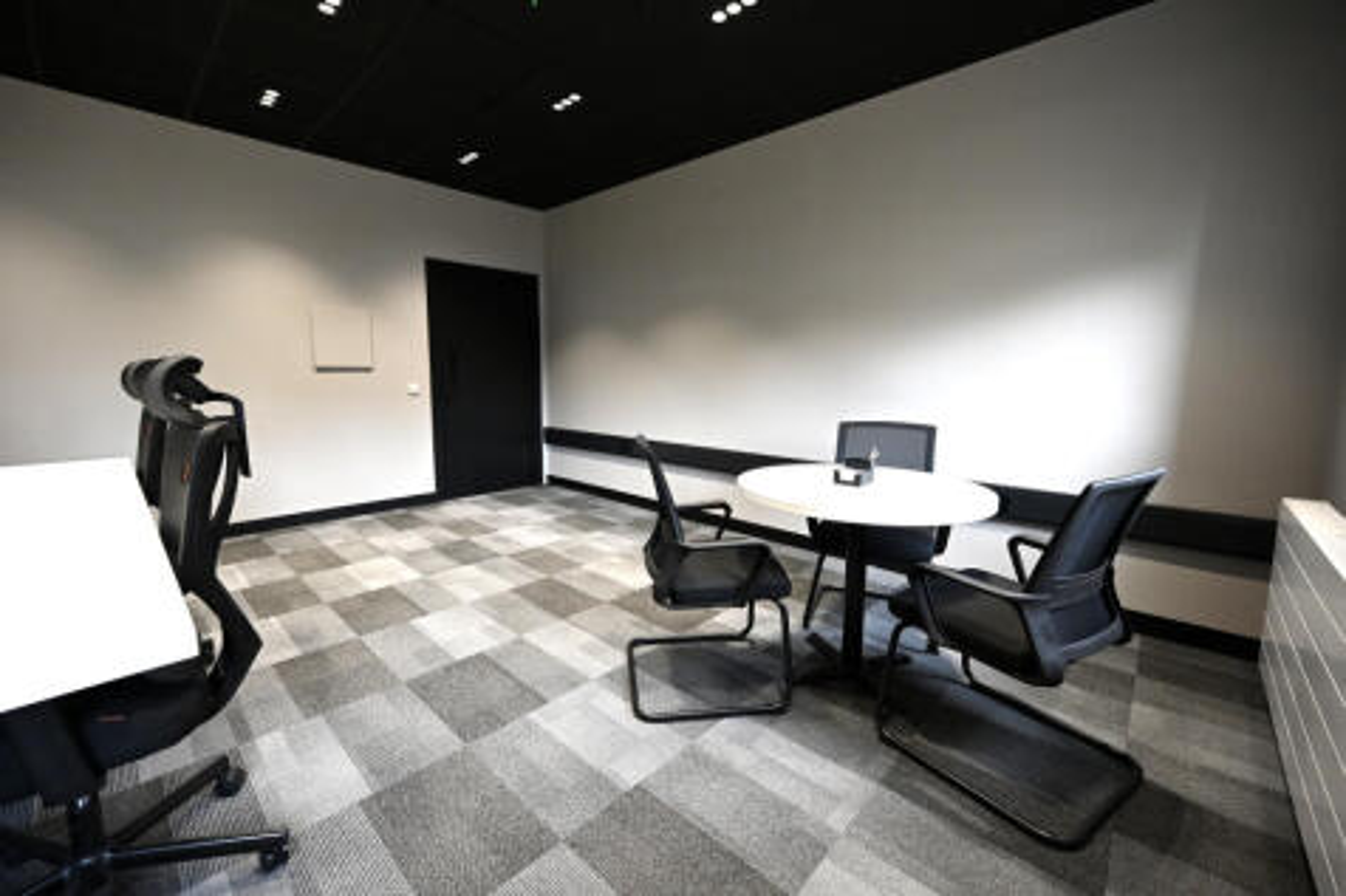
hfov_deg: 104.3
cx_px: 673
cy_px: 448
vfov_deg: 81.2
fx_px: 523
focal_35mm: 14
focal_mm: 14
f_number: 4
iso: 2000
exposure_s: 1/125
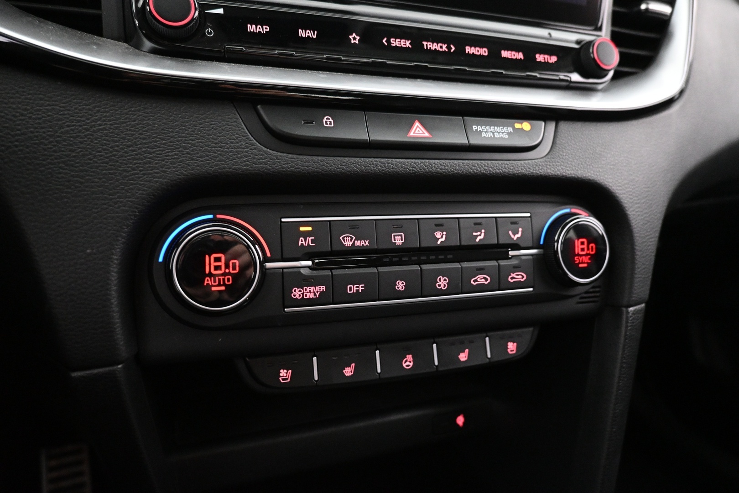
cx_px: 370
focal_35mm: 24
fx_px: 493
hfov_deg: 73.7
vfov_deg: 53.1
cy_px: 246
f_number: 3.5
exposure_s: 1/20
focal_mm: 16
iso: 4000
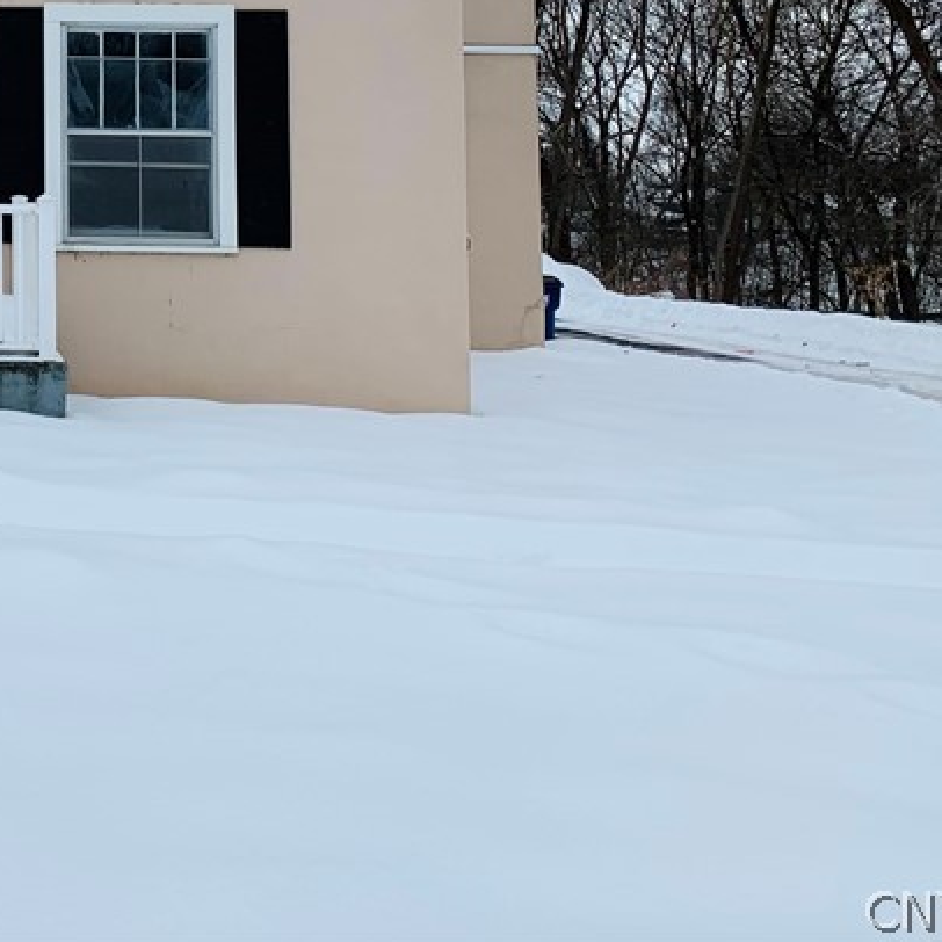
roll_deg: -0.7
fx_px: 1786
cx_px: -165
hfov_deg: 26.5
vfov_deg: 28.2
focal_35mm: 58
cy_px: 58
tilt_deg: +4.7
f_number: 1.8
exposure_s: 1/1992
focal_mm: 4.25
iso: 25
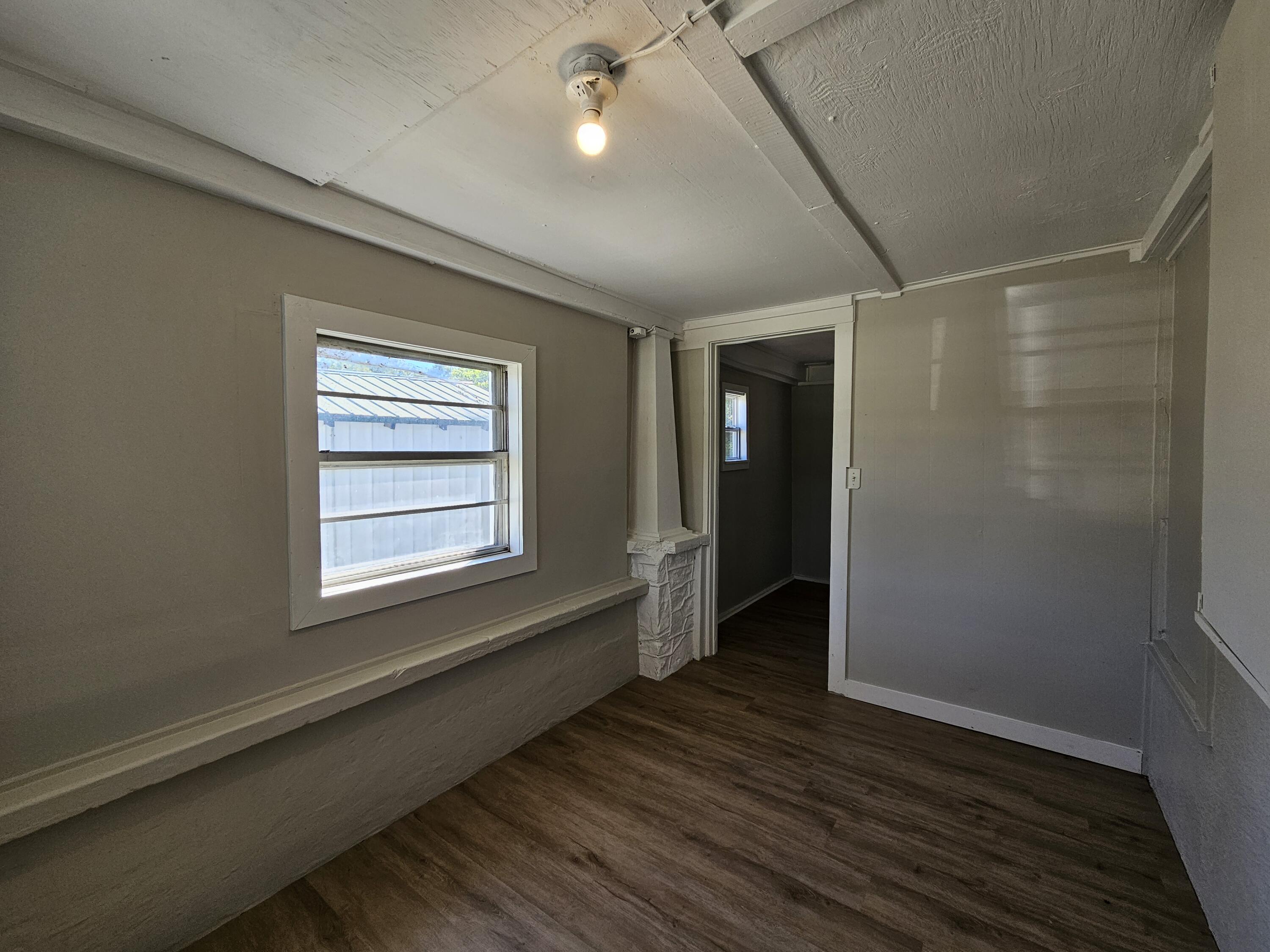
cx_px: 635
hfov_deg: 106.2
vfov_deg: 89.9
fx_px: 477
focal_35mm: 13
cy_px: 476
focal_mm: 2.2
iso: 64
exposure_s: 1/120
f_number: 2.2
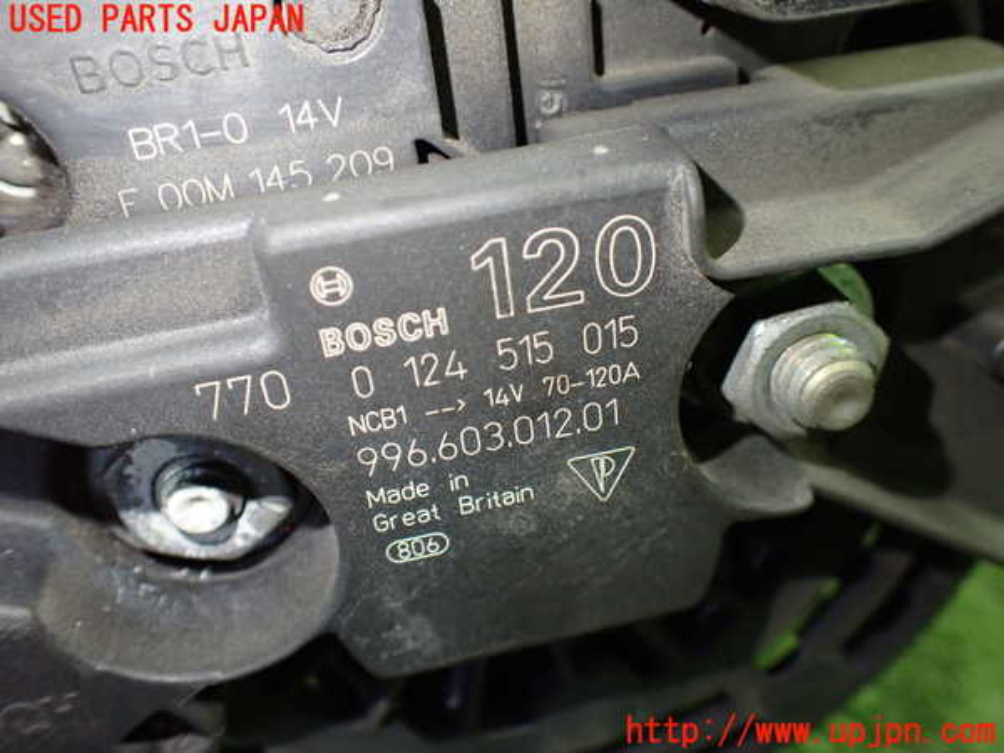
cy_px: 376
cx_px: 502
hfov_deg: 60.0
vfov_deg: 46.8
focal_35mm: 30
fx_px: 870
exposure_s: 1/125
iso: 800
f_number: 2.3
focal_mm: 5.4
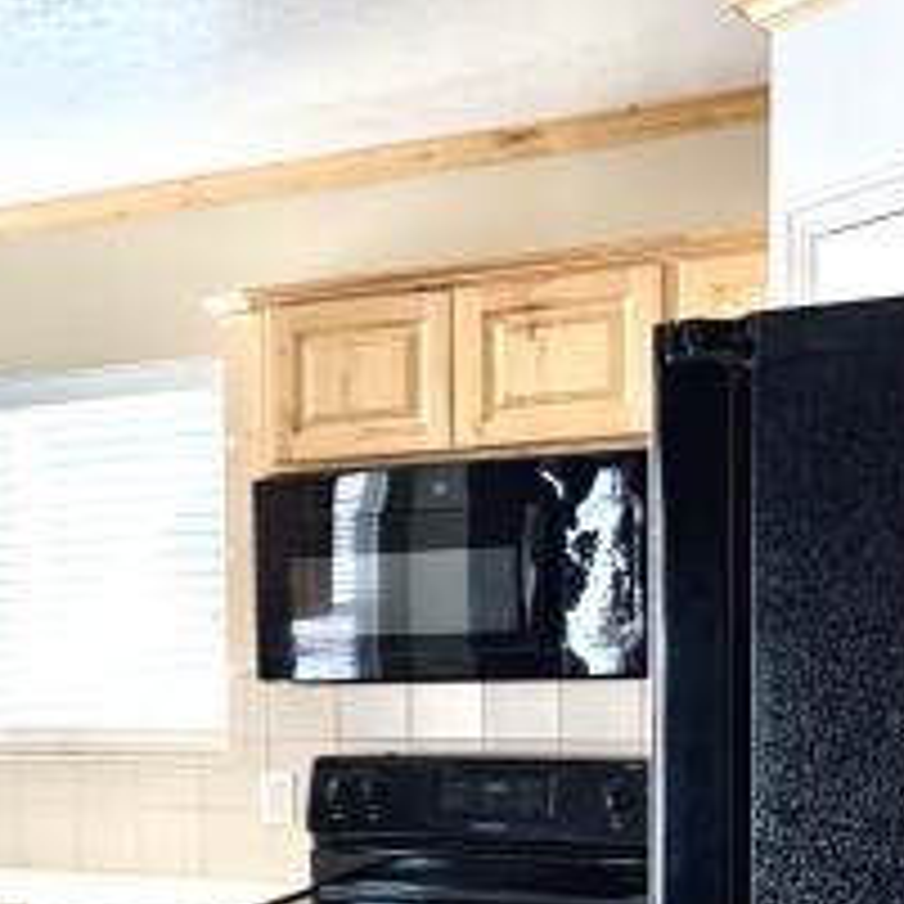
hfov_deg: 21.1
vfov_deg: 23.2
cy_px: 787
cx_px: -328
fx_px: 2157
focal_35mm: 73
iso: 80
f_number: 1.8
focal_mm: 4.25
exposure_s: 1/121
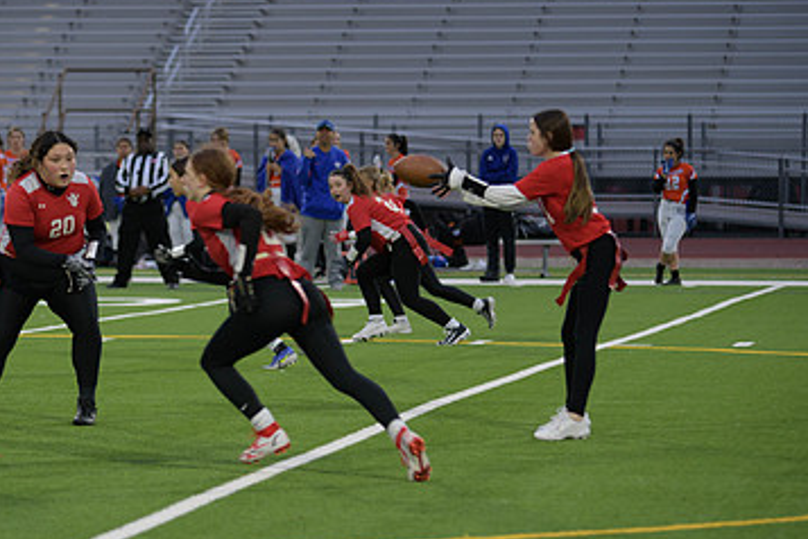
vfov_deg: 7.0
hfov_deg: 10.5
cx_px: 238
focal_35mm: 195
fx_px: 4376
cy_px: 243
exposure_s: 1/200
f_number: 2.8
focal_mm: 120
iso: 360
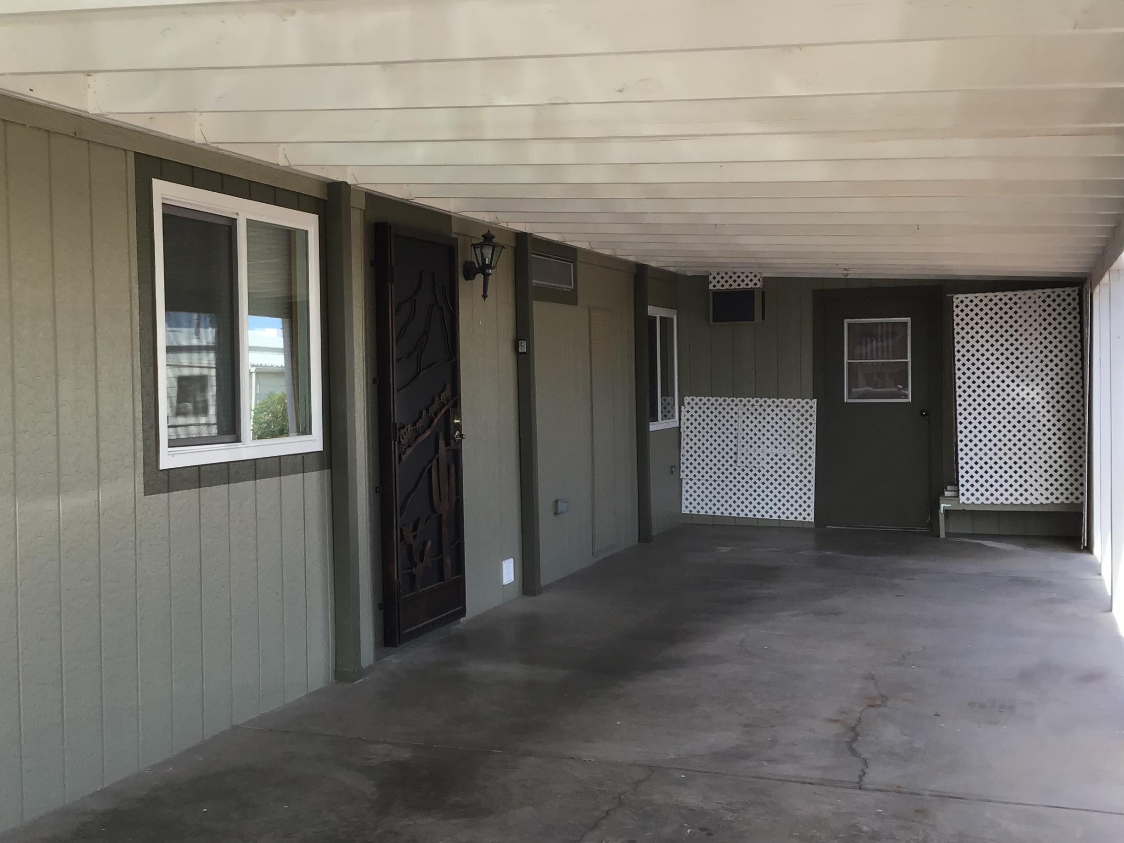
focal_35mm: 41
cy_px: 400
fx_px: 1331
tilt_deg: +0.0
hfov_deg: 45.7
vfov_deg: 35.1
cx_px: 486
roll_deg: +0.5
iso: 25
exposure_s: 1/356
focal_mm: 3.3
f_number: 2.4
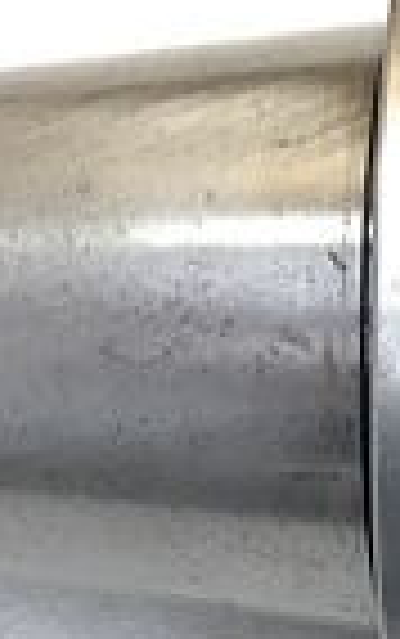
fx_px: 2333
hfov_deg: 9.3
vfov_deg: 15.6
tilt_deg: -68.2
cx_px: 746
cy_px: 338
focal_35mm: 134
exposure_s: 1/25
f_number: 1.8
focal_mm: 3.99
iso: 40
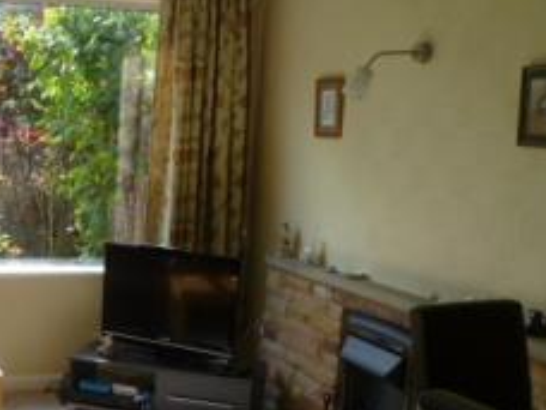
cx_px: 74
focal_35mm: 55
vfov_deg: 26.4
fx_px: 868
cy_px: 281
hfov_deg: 33.4
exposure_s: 1/125
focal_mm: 5
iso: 80
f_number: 2.8
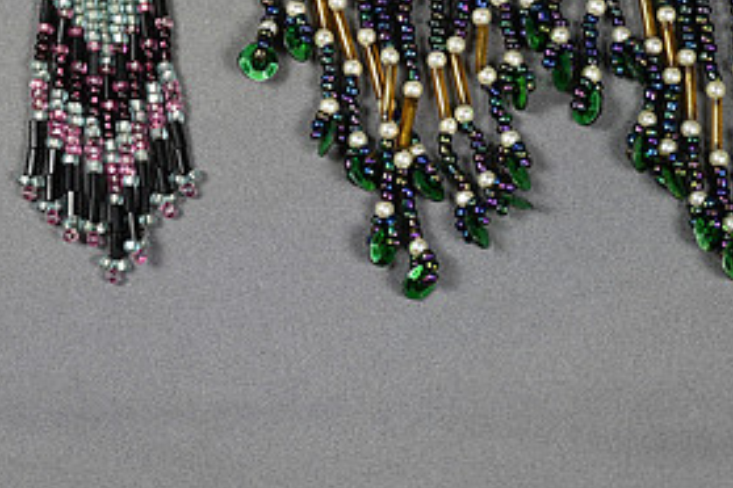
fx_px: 2586
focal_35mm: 127
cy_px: 38
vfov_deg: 10.7
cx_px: 263
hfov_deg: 16.1
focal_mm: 61
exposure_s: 1/320
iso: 400
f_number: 2.8
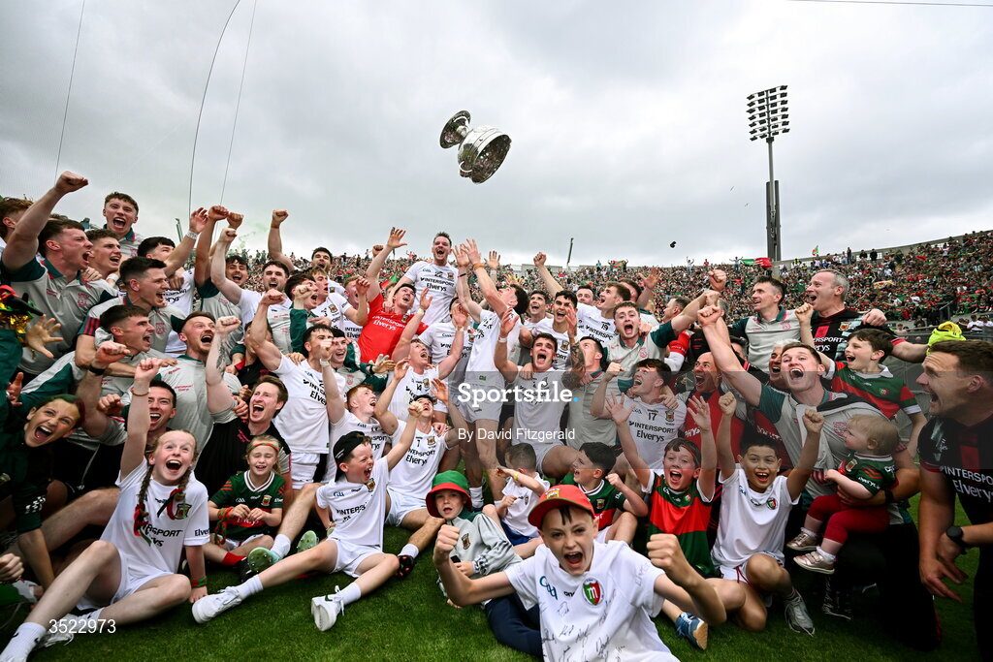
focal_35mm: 17
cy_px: 331
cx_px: 496
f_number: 4
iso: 800
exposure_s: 1/2000
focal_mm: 17
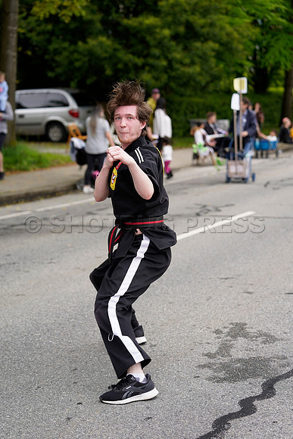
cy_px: 220
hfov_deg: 19.5
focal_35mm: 70
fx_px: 854
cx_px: 146
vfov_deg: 28.8
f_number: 3.2
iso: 320
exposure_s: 1/400
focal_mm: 70
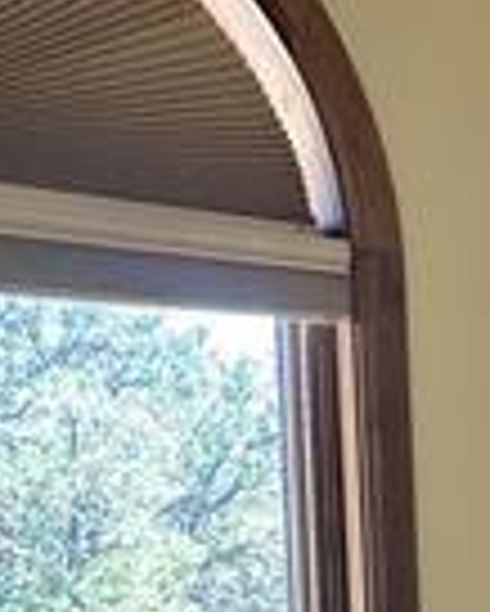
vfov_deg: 23.7
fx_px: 1394
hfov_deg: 18.5
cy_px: 603
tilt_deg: -2.4
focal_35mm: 77
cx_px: 647
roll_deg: +0.7
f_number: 2.2
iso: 320
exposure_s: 1/99
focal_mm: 2.22
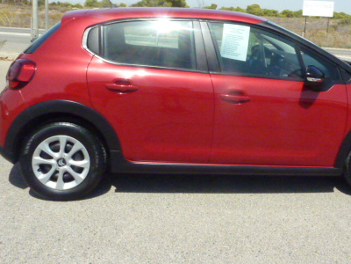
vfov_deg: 35.2
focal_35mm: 40
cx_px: 216
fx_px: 406
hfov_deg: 46.4
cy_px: 68
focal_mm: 4.1
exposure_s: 1/2000
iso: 800
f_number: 6.3
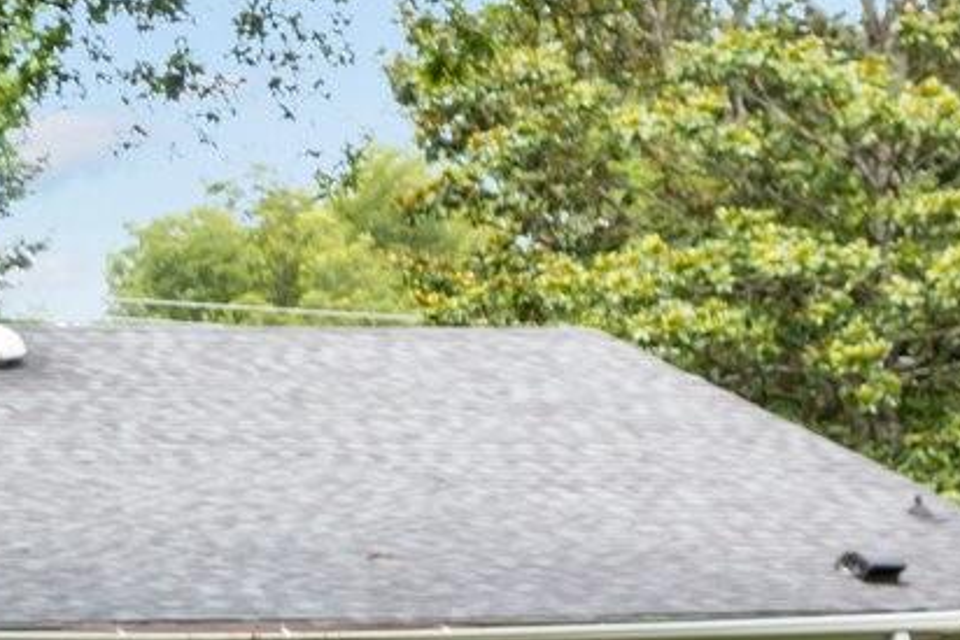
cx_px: -927
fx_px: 3708
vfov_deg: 9.7
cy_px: 854
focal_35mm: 139
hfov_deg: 12.9
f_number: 4
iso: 100
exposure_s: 1/80
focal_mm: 10.26
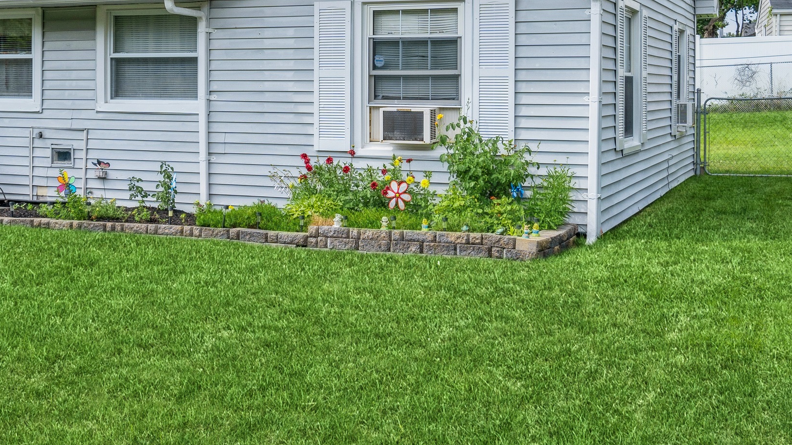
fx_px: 1092
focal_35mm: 52
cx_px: 283
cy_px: 66
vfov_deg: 22.6
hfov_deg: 39.5
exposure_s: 1/200
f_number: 11
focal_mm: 27
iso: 200
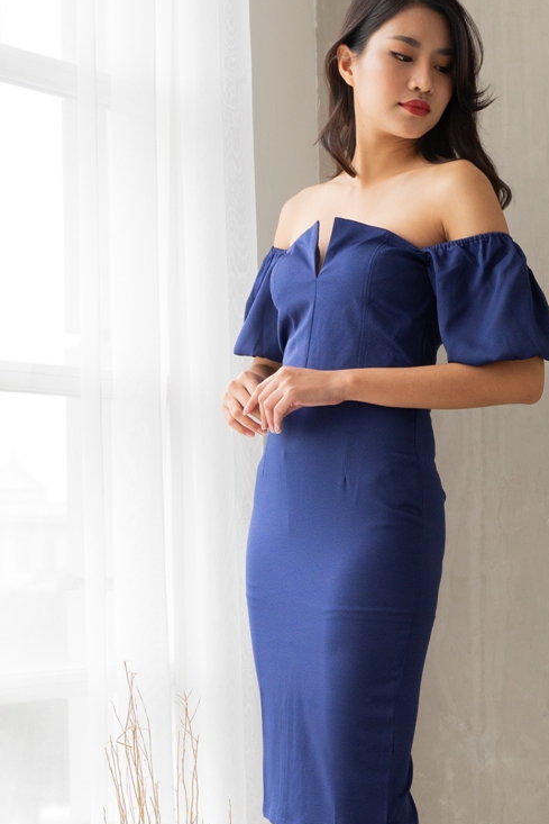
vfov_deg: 35.0
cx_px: 304
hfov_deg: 23.8
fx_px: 1303
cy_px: 425
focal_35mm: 57
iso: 500
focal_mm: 38
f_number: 5
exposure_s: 1/125
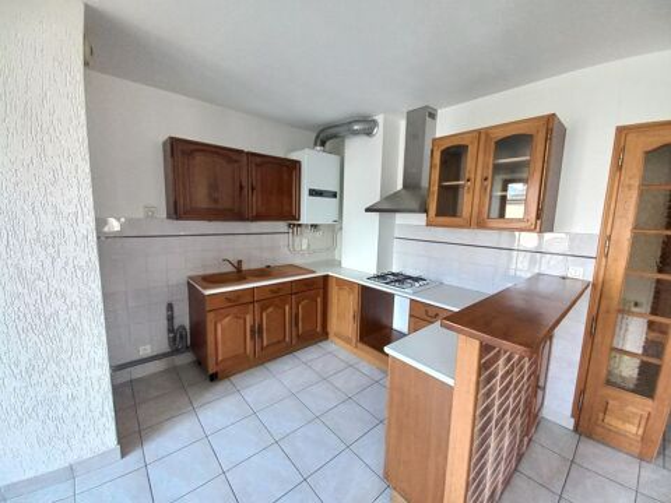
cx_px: 336
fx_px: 252
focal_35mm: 13
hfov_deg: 106.2
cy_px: 252
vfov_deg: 89.9
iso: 160
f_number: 2.2
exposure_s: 1/33
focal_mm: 1.42
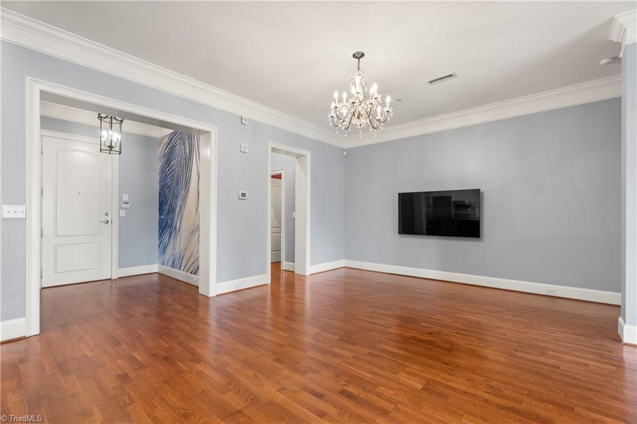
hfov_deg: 96.8
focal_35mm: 16
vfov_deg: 73.7
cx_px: 318
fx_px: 283
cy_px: 212
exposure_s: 1/1.25
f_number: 8
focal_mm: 16
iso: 320
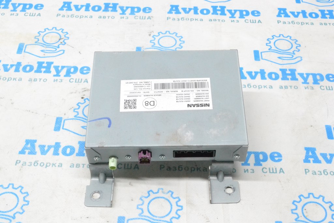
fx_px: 501
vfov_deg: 25.1
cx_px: 167
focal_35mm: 54
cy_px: 112
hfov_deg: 36.9
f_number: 18
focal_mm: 36
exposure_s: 1/50
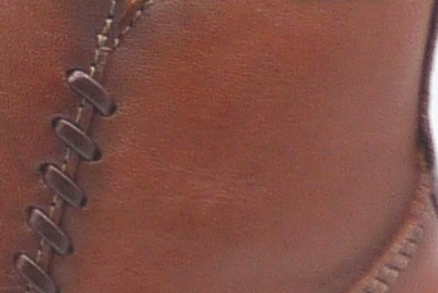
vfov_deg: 6.0
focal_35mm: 229
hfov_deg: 8.8
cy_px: 252
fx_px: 2787
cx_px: -221
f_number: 4
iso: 100
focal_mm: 4.8
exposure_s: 1/125
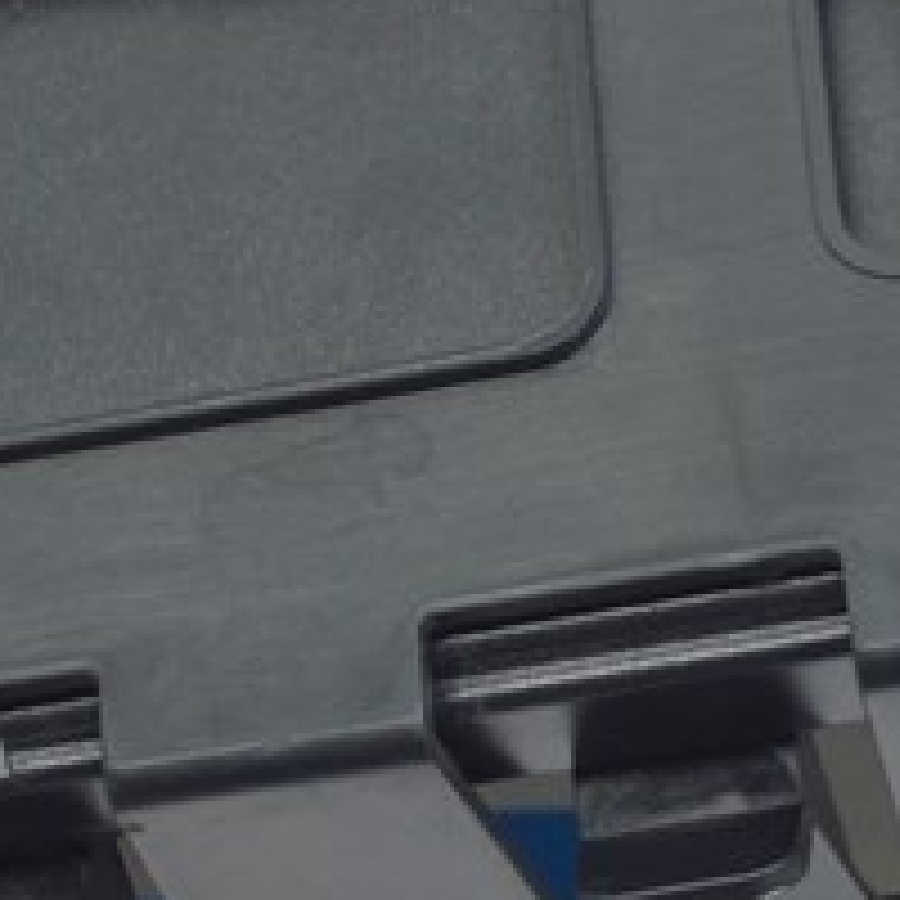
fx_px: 5182
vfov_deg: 9.9
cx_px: 405
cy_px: -2
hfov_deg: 9.9
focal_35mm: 176
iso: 400
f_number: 5.6
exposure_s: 1/20
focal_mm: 27
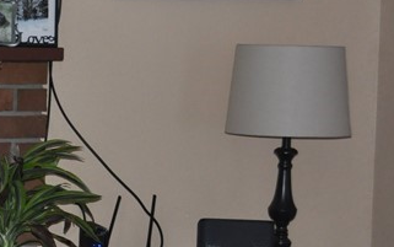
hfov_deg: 11.5
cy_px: 161
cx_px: -173
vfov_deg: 7.5
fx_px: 1891
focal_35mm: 176
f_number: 5
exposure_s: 1/60
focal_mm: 34
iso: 800
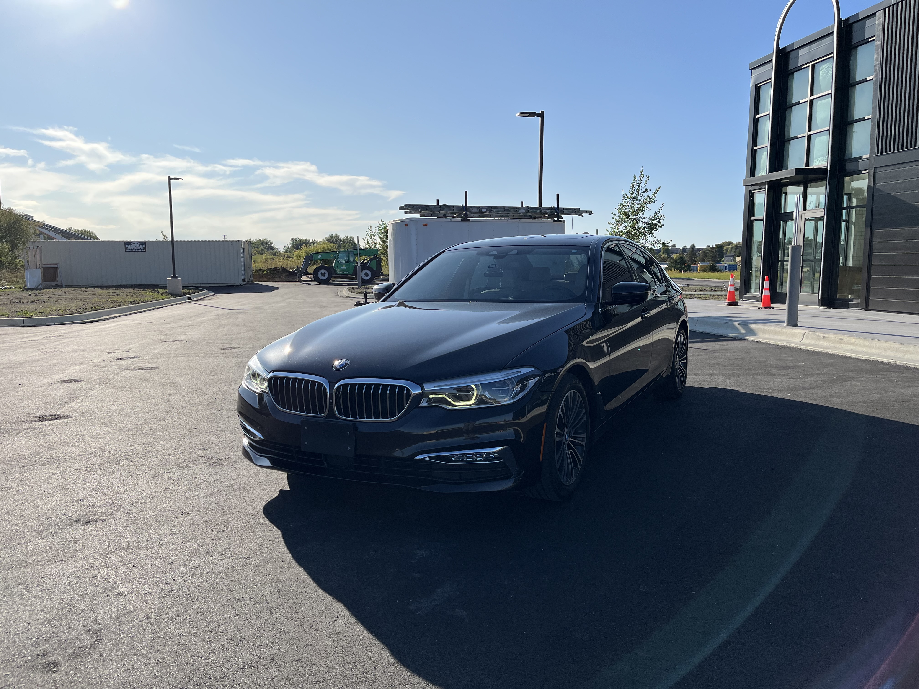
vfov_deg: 53.1
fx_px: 690
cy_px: 344
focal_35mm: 26
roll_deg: -0.3
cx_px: 460
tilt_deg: -5.5
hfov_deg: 67.3
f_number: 1.6
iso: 50
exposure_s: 1/5556
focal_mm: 5.1
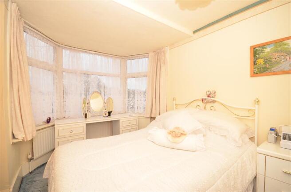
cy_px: 96
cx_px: 146
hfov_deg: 100.5
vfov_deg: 77.0
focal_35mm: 15
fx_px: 121
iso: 640
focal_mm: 10
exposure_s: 1/200
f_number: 7.1
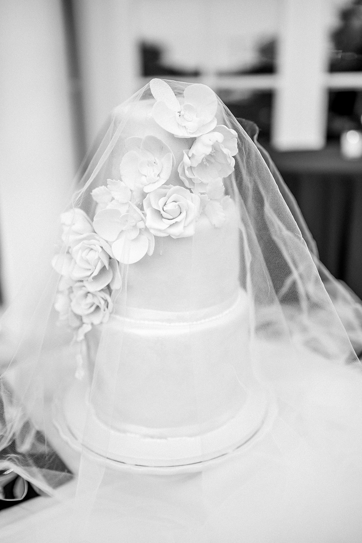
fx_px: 528
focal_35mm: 35
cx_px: 181
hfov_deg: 37.9
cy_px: 272
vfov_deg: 54.4
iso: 200
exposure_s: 1/250
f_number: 1.4
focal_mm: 35
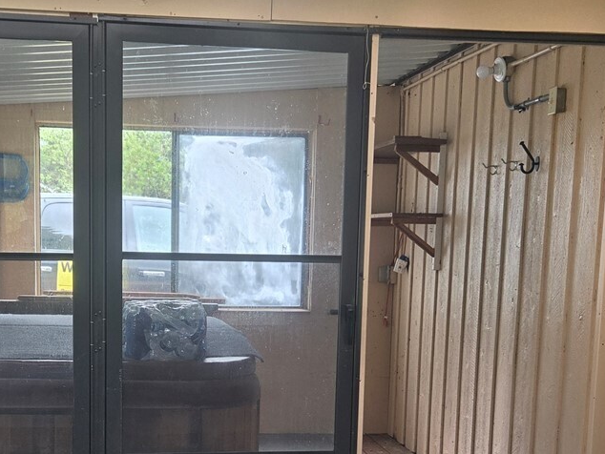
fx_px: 1014
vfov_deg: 24.7
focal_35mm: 58
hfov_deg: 33.0
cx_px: 211
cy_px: 387
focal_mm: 5.4
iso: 100
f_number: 1.8
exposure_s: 1/180
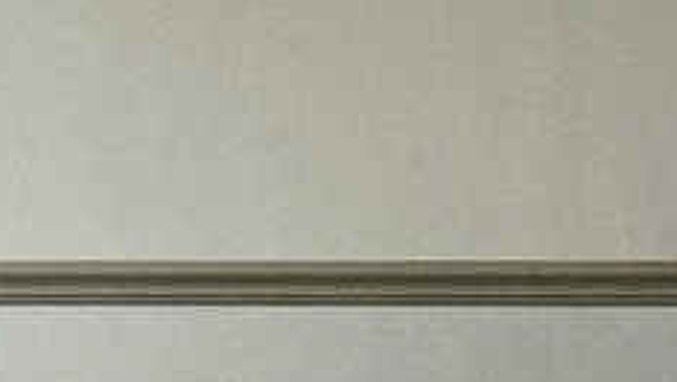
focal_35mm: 156
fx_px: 2803
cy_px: 207
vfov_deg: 7.8
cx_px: -155
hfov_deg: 13.4
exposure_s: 1/131
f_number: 1.5
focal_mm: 5.7
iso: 32
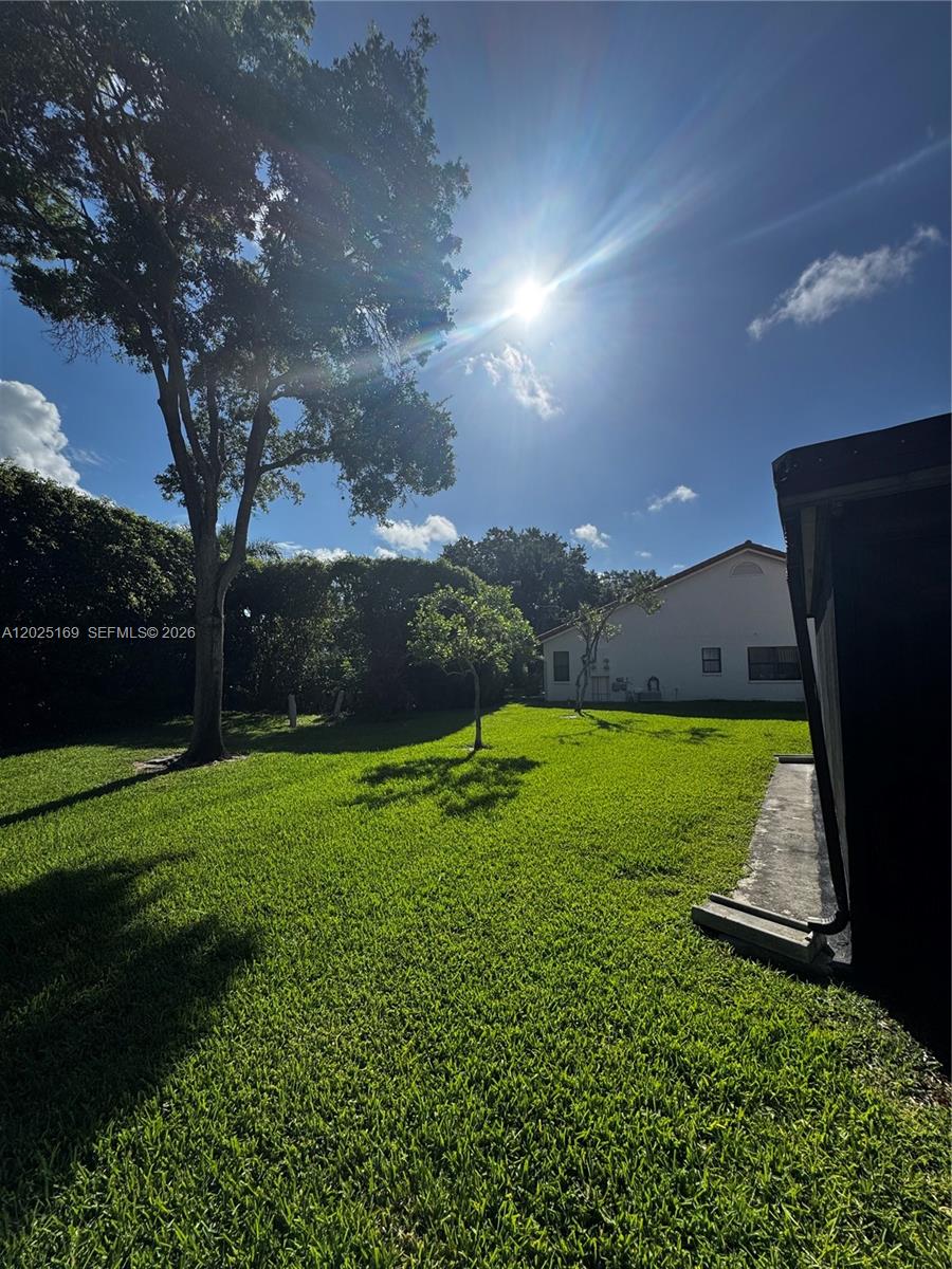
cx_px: 476
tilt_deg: +4.1
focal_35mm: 14
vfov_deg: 102.1
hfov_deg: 85.7
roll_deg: +2.3
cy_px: 634
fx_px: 513
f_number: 2.2
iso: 40
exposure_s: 1/3906
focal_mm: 2.22
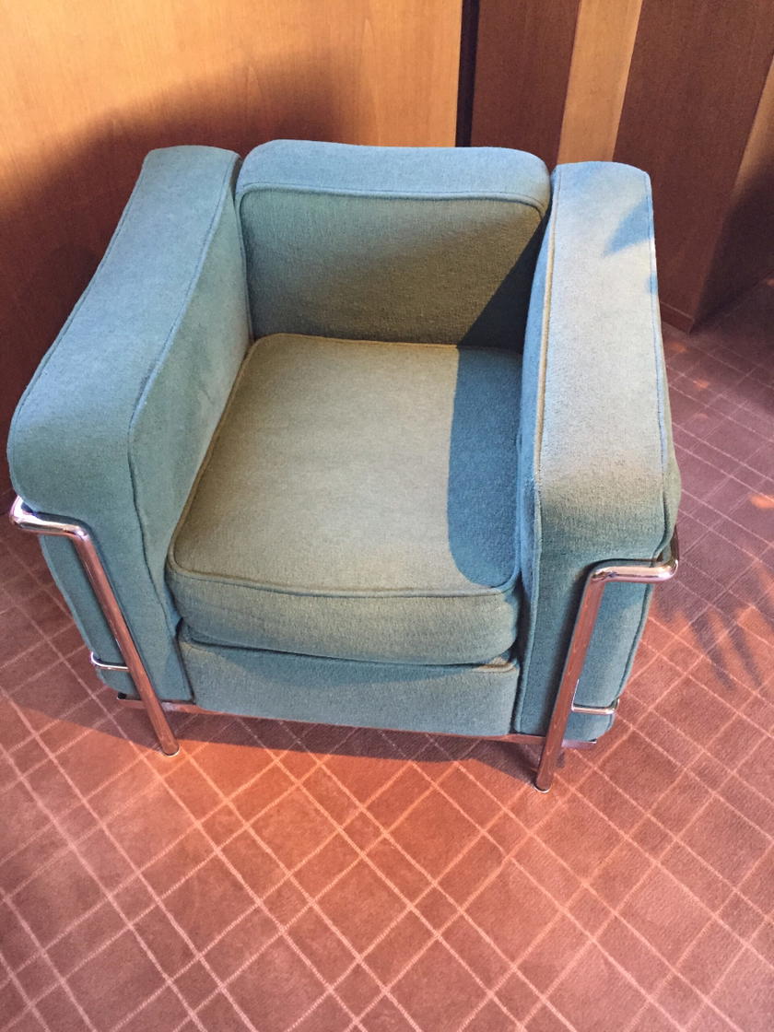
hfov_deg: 48.2
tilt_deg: -47.1
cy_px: 516
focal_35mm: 29
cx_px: 387
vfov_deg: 61.7
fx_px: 865
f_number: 2.2
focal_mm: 4.15
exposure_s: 1/20
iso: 250
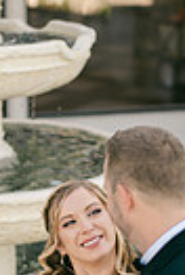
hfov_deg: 11.5
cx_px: 50
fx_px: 920
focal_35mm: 120
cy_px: 237
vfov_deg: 16.8
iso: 64
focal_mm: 35
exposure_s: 1/1600
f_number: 1.3
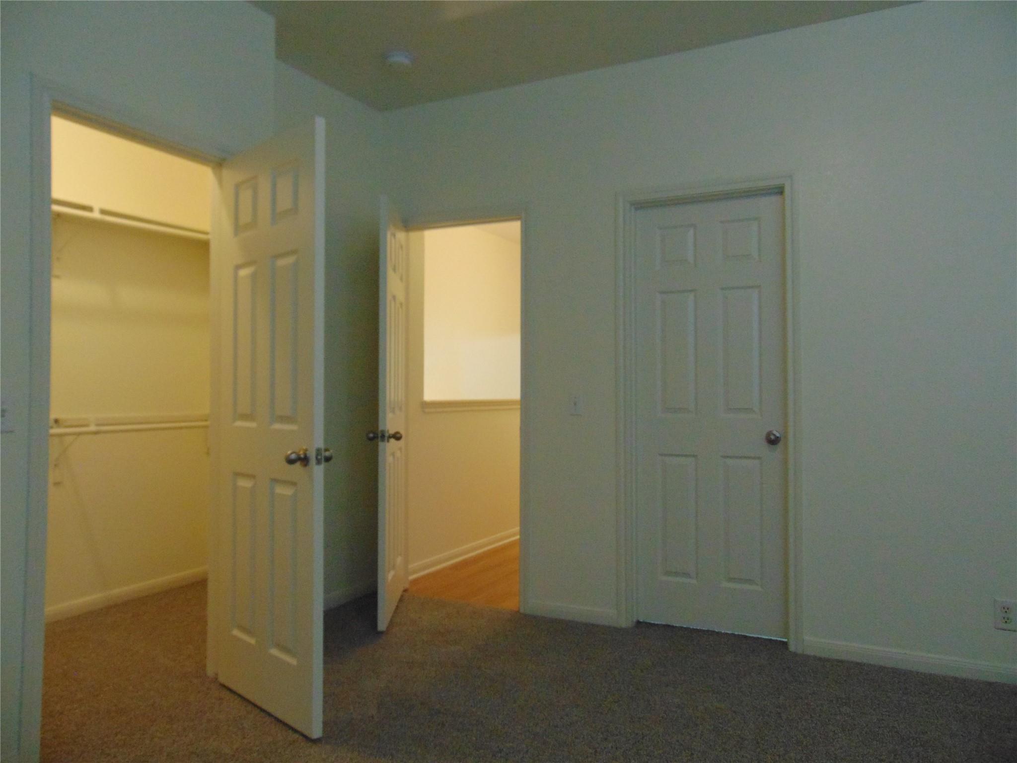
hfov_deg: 69.4
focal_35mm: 25
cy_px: 382
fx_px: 734
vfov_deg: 54.9
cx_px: 508
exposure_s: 1/30
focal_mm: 4.5
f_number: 3
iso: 320
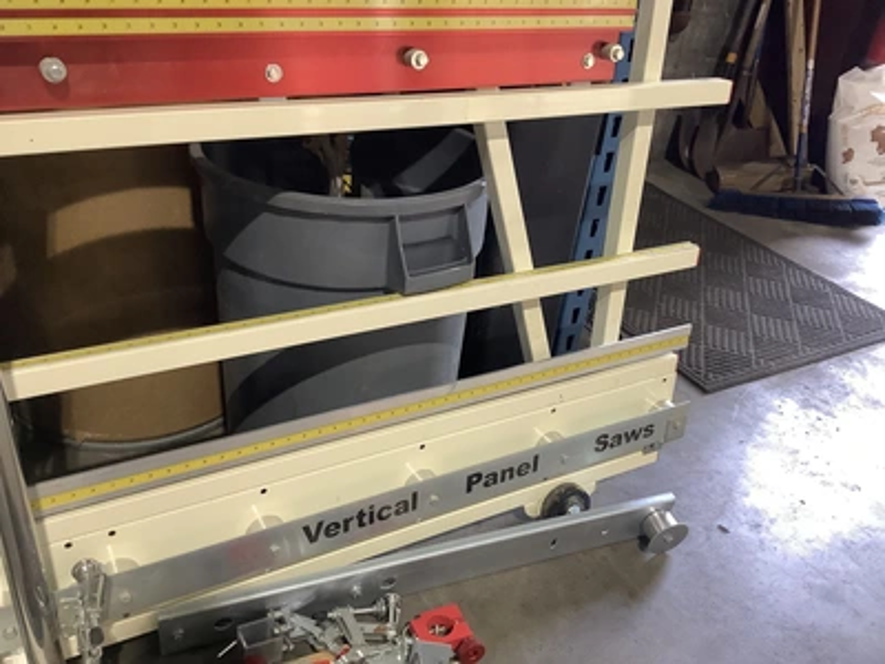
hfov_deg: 58.4
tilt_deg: -32.0
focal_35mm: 31
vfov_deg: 45.4
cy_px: 332
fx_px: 793
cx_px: 442
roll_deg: -5.9
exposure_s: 1/60
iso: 250
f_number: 2.4
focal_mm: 3.3
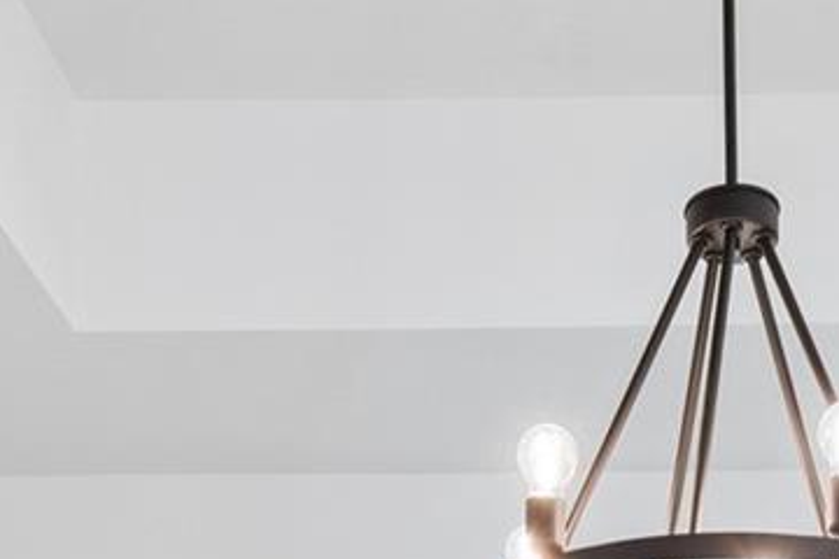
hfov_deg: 25.0
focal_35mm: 80
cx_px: 667
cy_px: 1200
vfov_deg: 13.8
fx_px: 1864
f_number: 7.1
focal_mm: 12
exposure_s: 1/8
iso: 100
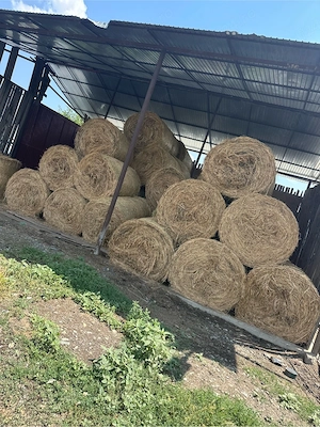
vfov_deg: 71.6
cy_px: 214
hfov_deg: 56.8
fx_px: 296
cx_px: 160
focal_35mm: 24
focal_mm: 6.86
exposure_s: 1/1562
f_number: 1.78
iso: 80
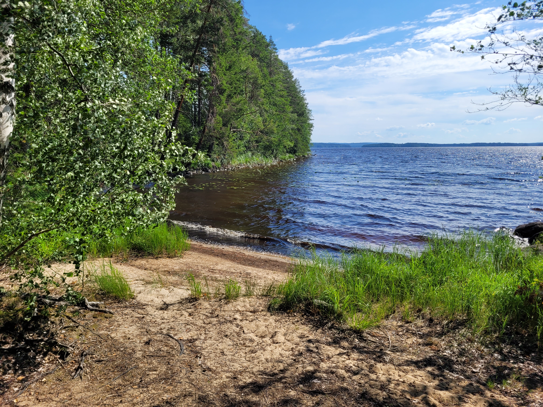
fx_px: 408
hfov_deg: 67.3
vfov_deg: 53.1
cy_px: 204
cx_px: 272
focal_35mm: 26
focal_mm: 5.4
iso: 40
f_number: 1.8
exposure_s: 1/2905
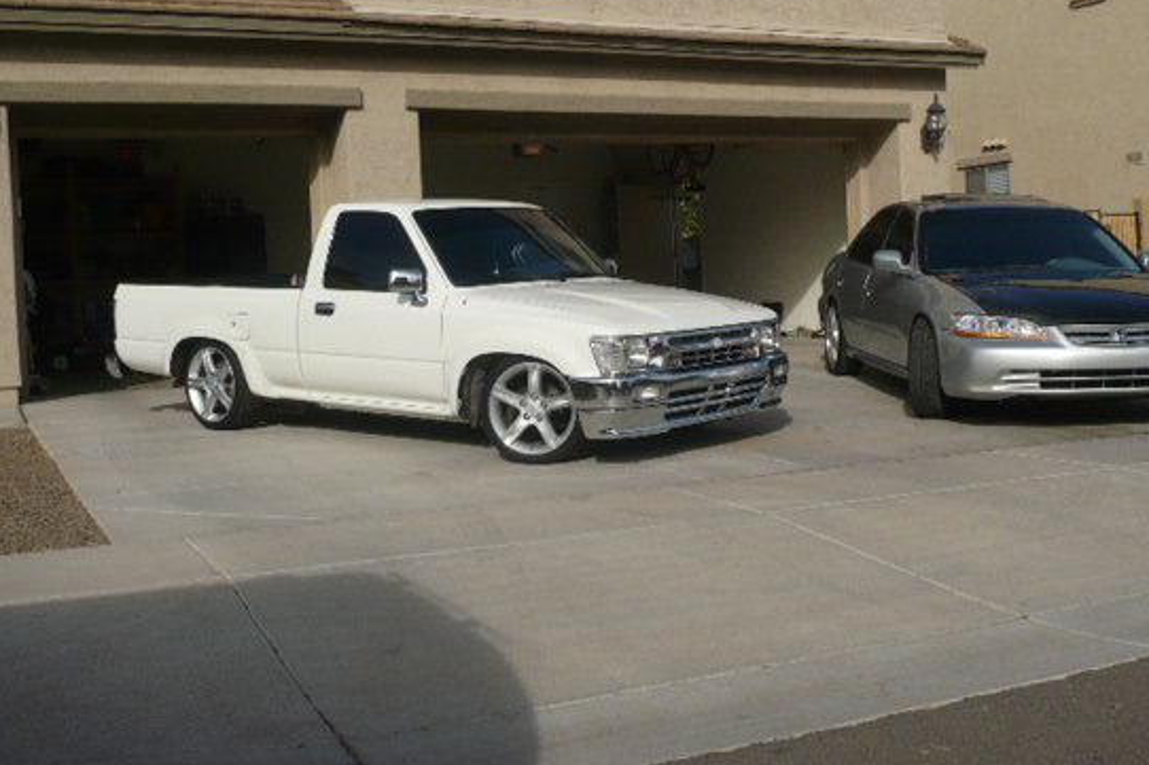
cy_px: 307
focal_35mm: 43
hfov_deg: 45.3
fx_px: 1372
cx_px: 674
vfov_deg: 31.1
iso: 100
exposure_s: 1/400
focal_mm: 5.8
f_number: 8
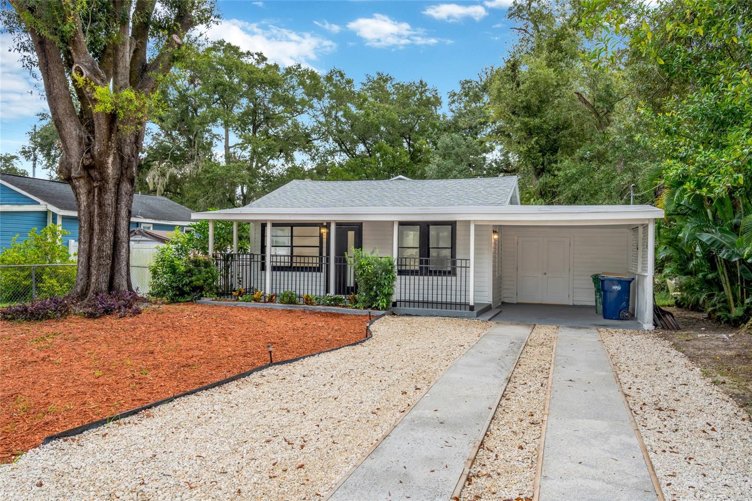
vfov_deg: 46.4
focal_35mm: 28
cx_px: 376
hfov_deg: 65.5
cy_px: 250
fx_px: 585
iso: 200
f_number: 11
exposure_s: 1/30
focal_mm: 28
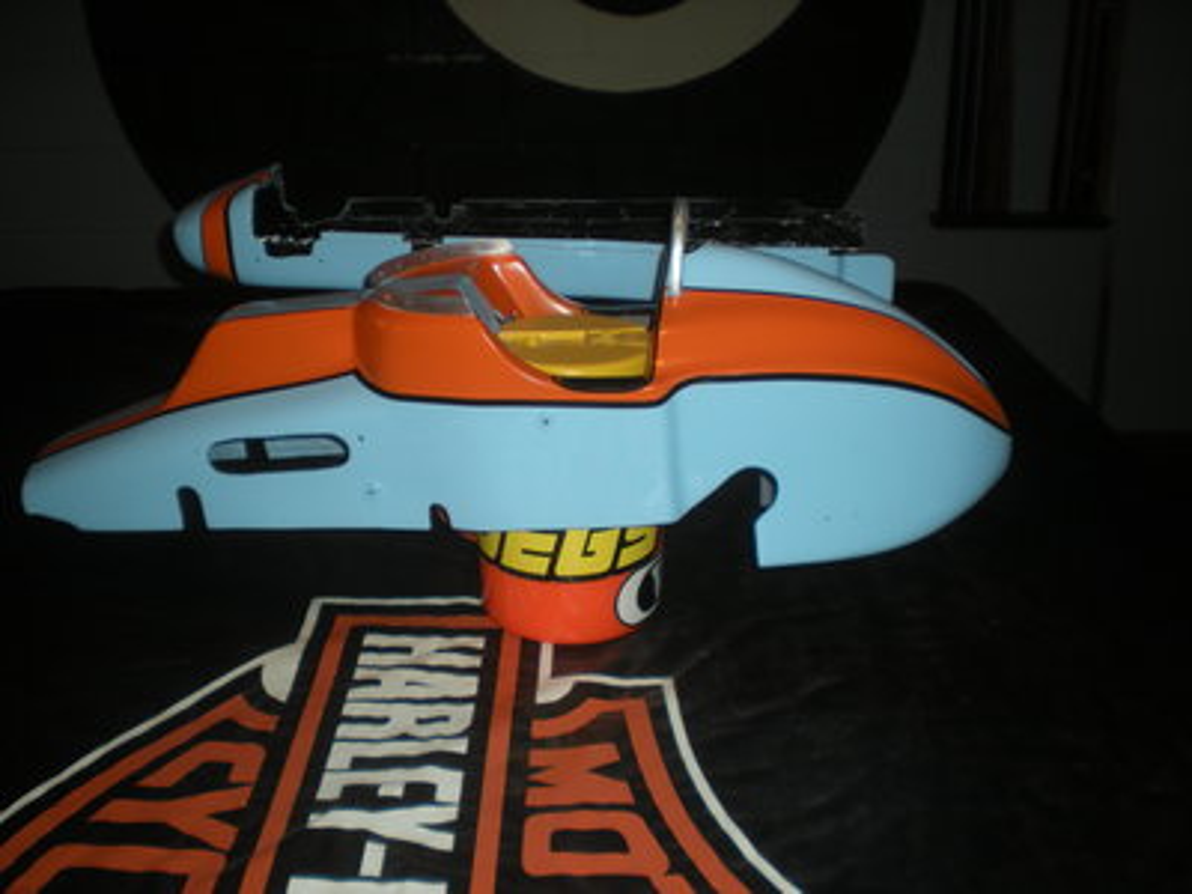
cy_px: 447
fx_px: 1309
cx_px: 596
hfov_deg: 49.0
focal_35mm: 38
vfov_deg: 37.7
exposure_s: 1/60
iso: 64
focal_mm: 6.3
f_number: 3.1
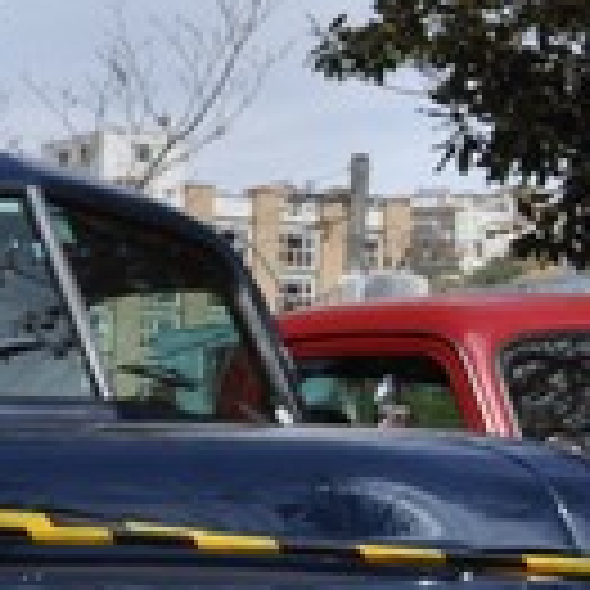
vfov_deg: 11.8
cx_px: -1025
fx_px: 2815
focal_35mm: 146
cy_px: 662
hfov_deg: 9.8
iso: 200
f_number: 10
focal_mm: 20
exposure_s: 1/400
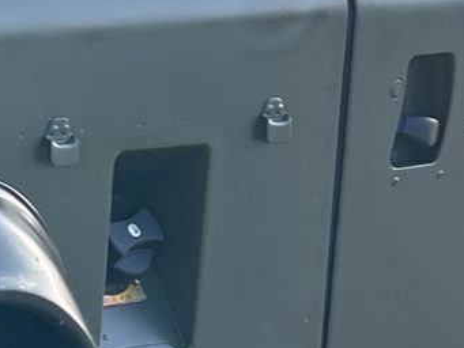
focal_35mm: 195
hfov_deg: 9.5
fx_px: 2615
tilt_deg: -8.3
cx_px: -441
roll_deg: +0.4
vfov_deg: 7.6
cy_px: 29
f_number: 1.5
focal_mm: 5.7
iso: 50
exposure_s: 1/1159
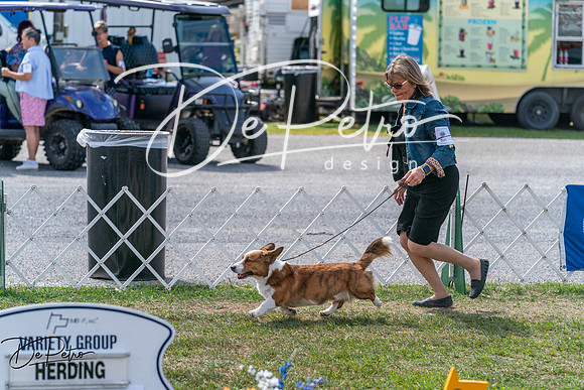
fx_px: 2336
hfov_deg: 14.2
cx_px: 292
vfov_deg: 9.5
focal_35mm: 144
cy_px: 195
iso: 500
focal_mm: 144
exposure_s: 1/2000
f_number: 5
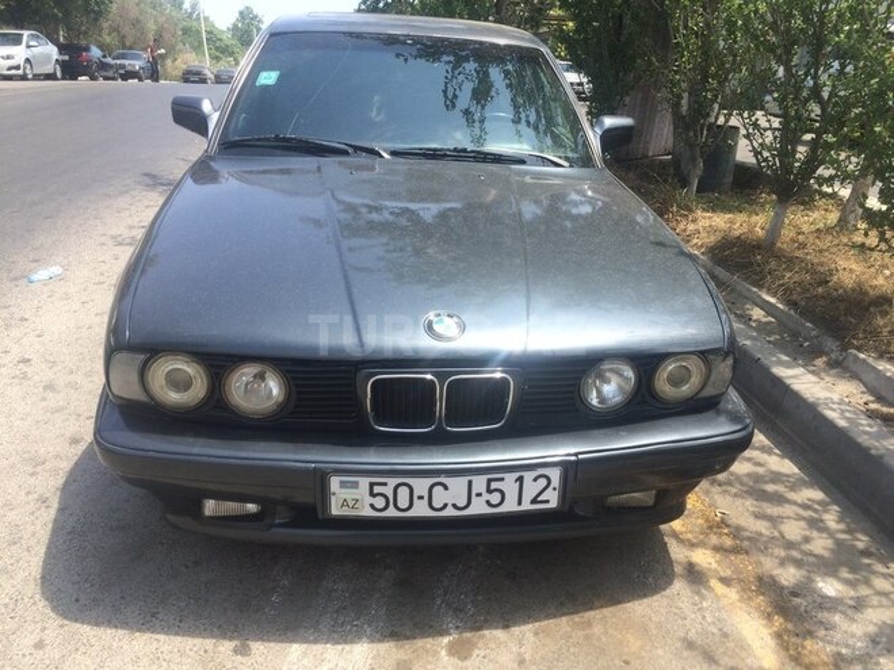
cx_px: 447
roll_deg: -1.5
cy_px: 335
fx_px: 749
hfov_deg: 61.7
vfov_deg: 48.2
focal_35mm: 29
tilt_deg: -19.2
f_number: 2.2
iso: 32
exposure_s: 1/1026
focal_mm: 4.15
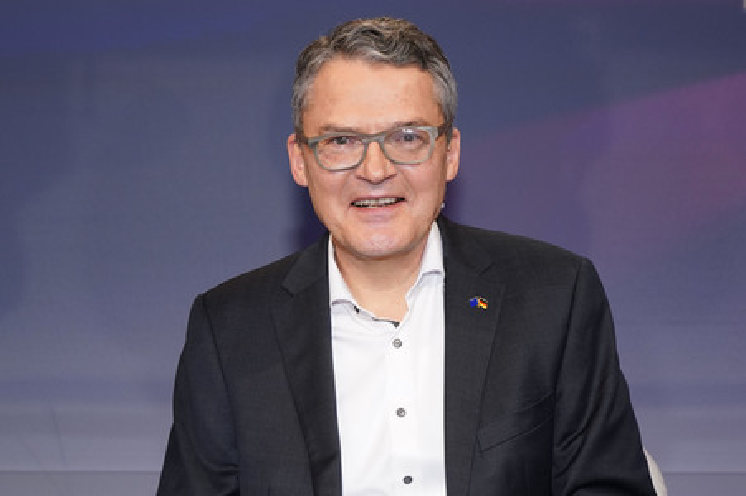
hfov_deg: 53.2
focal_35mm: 36
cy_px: 248
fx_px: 745
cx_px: 373
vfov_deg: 36.8
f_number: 5
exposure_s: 1/125
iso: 2000
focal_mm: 36
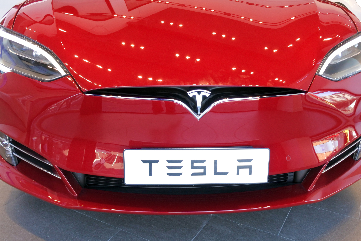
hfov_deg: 53.1
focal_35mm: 36
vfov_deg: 36.9
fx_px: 361
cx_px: 180
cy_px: 120
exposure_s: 1/125
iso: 640
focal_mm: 13.4
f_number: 4
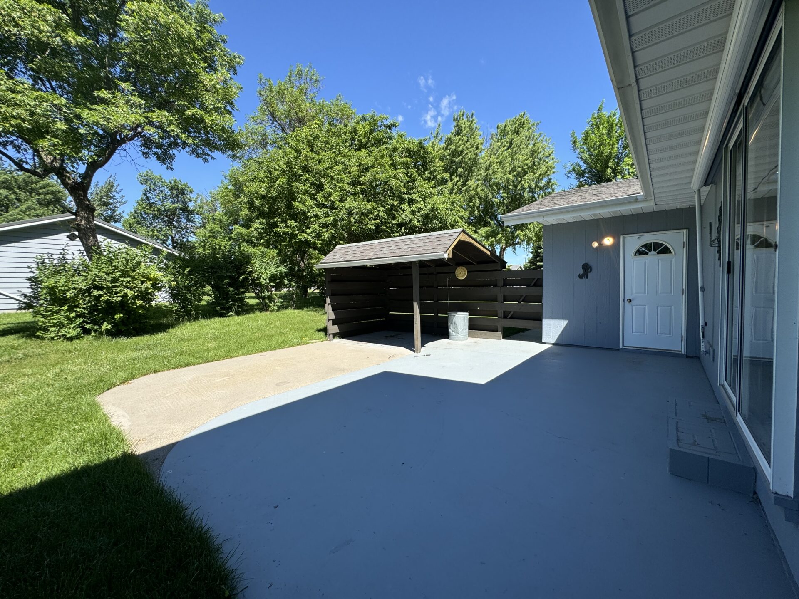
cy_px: 300
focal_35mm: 14
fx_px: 323
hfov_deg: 102.1
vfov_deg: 85.7
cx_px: 400
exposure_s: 1/889
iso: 40
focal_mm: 2.22
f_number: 2.2
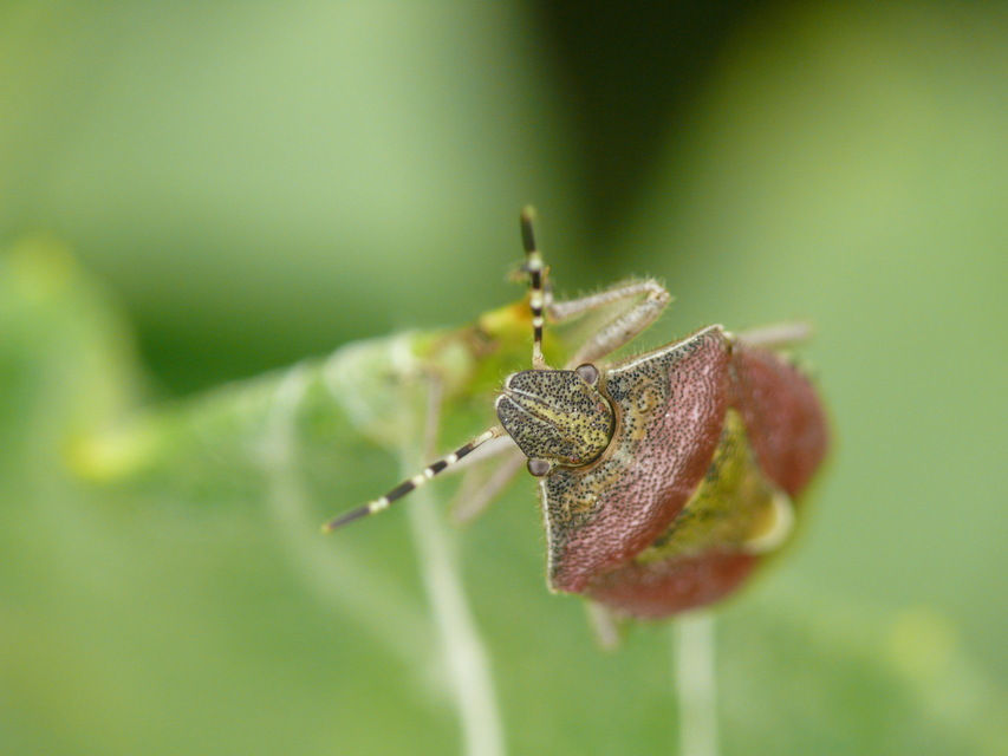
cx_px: 504
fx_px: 12232
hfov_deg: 4.7
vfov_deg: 3.5
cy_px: 378
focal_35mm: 420
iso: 200
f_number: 5.6
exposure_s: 1/320
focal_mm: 88.8
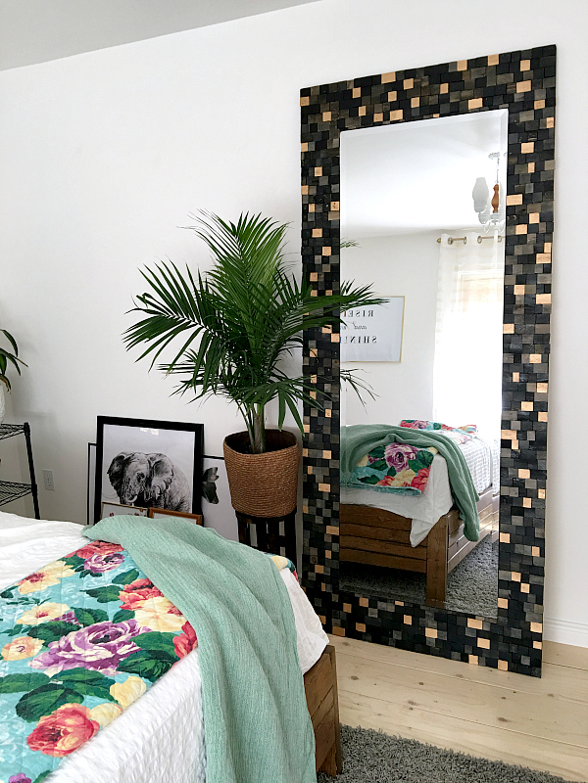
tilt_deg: -10.4
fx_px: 657
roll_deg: +2.8
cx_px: 294
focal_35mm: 29
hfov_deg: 48.2
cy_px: 392
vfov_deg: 61.7
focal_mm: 4.15
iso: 32
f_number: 2.2
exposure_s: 1/15
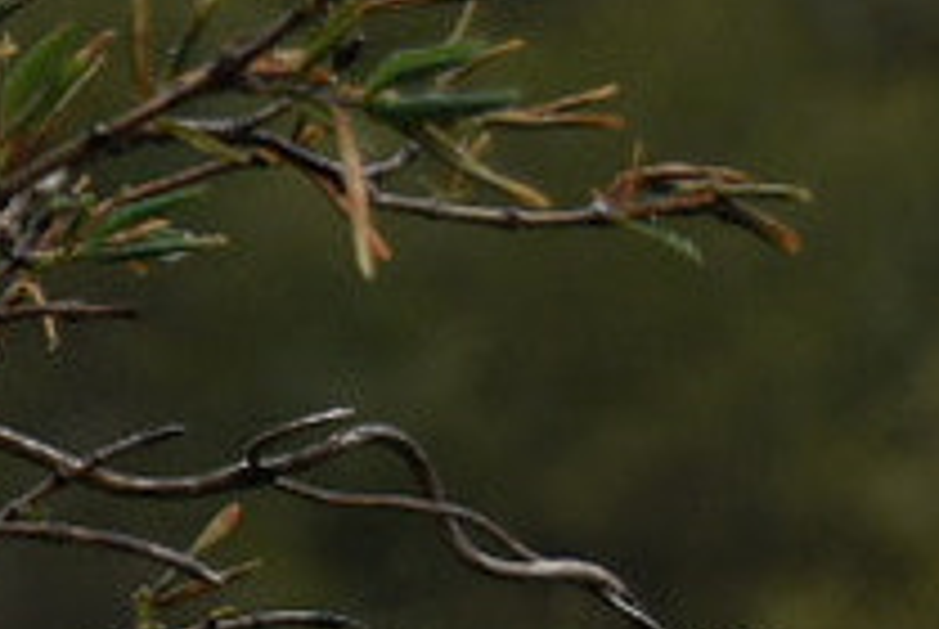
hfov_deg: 7.0
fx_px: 6891
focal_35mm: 264
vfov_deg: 5.2
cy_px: 573
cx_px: -1829
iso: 160
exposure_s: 1/125
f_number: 4.5
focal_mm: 23
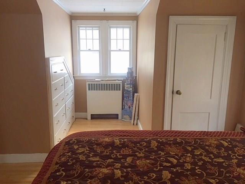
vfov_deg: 48.2
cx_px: 122
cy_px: 92
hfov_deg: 61.7
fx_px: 205
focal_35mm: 29
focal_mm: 4.15
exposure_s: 1/30
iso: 32
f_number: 2.2
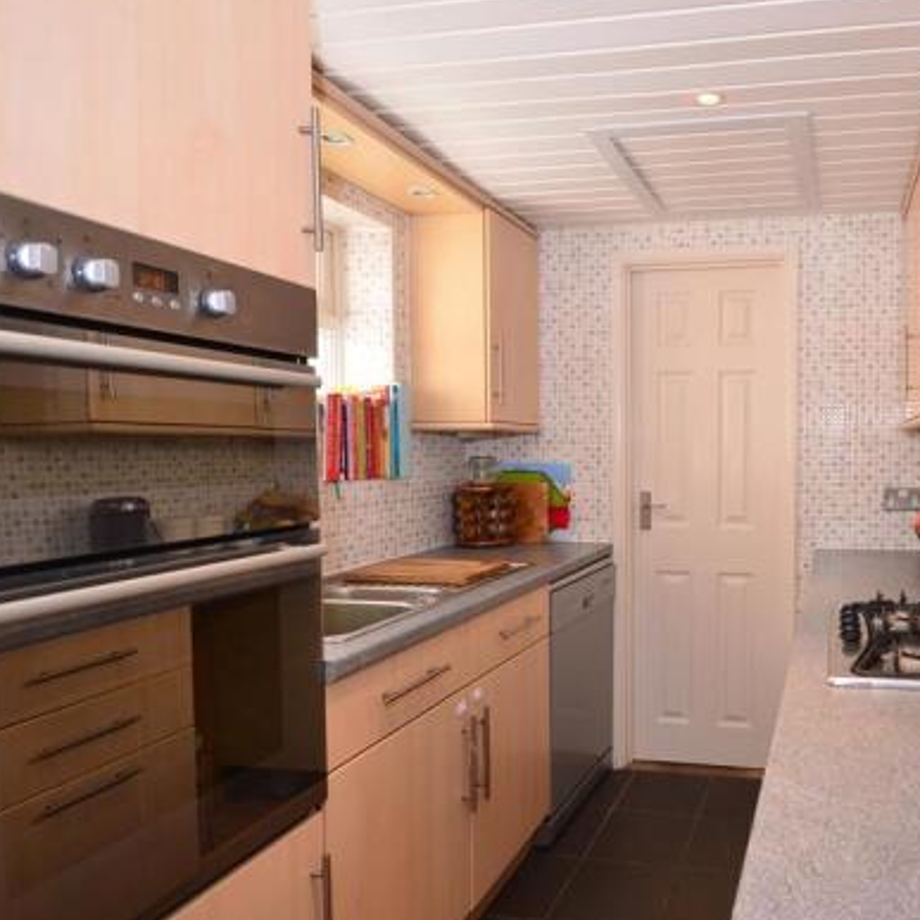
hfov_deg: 60.7
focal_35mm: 24
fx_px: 713
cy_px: 445
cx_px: 727
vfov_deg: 65.6
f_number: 4.2
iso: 200
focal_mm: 11
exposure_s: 1/30
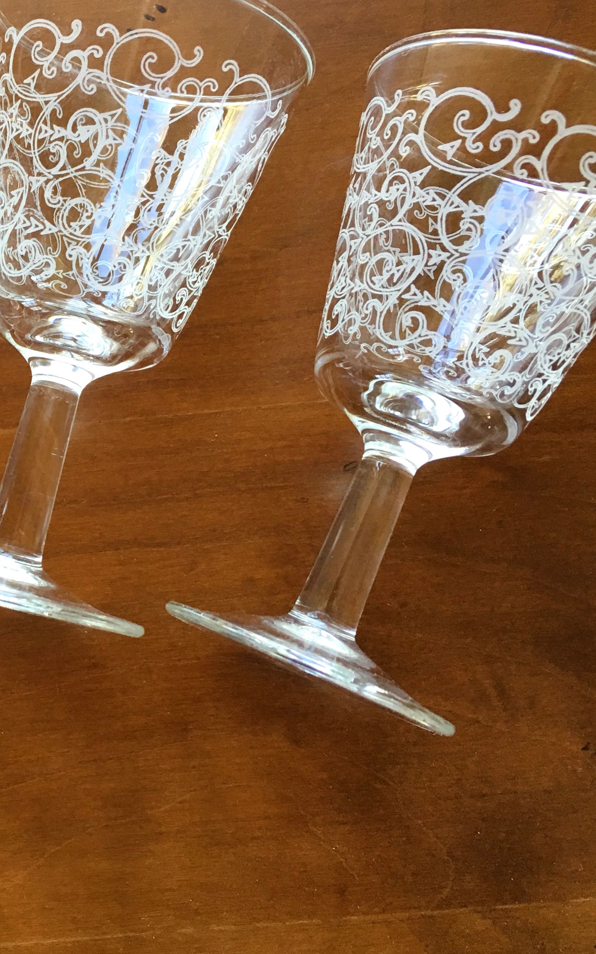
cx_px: -52
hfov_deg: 24.2
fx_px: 1300
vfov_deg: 40.3
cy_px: 457
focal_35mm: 50
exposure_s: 1/33
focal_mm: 4.15
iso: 50
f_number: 2.2
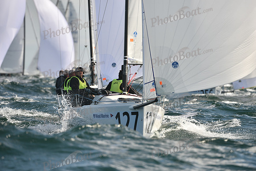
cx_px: 128
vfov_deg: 3.4
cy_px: 86
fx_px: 2845
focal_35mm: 400
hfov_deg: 5.2
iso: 250
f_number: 5.6
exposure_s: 1/1600
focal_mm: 400
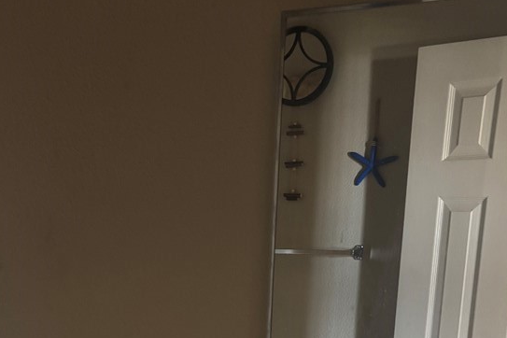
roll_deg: -1.5
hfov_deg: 38.9
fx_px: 718
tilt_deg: -13.1
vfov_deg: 24.3
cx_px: 245
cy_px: 395
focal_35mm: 51
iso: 800
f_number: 1.6
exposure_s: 1/30
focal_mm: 5.96
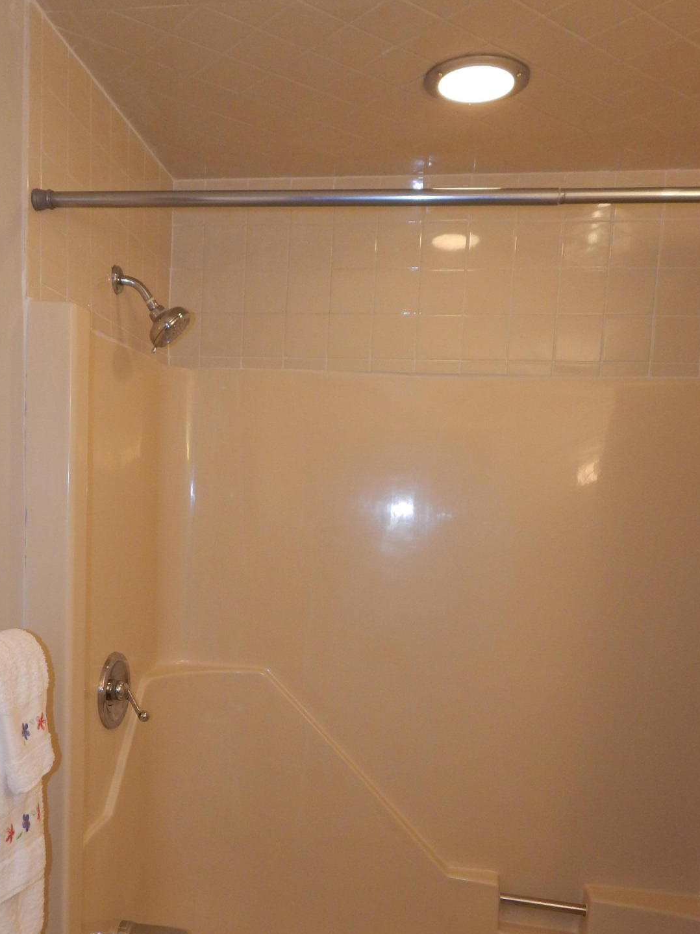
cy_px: 583
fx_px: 863
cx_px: 269
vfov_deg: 56.2
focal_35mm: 32
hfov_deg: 43.9
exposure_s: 1/30
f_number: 3
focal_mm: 4
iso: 200
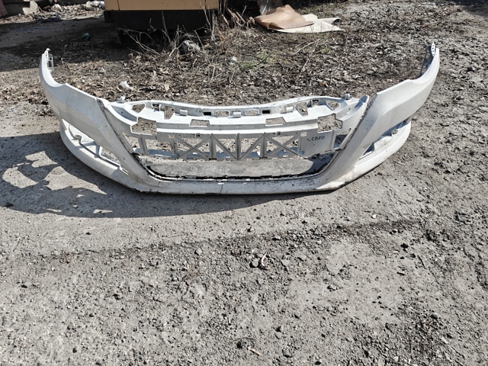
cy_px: 183
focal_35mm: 24
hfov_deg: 71.6
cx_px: 244
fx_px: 338
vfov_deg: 56.8
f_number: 1.8
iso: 80
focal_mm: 5.59
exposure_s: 1/869
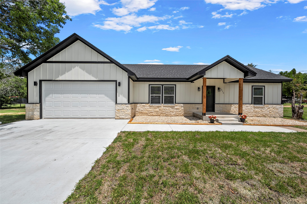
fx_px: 111
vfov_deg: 85.4
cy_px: 102
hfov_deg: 108.3
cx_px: 154
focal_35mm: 13
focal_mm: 13
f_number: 8
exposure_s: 1/500
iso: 100
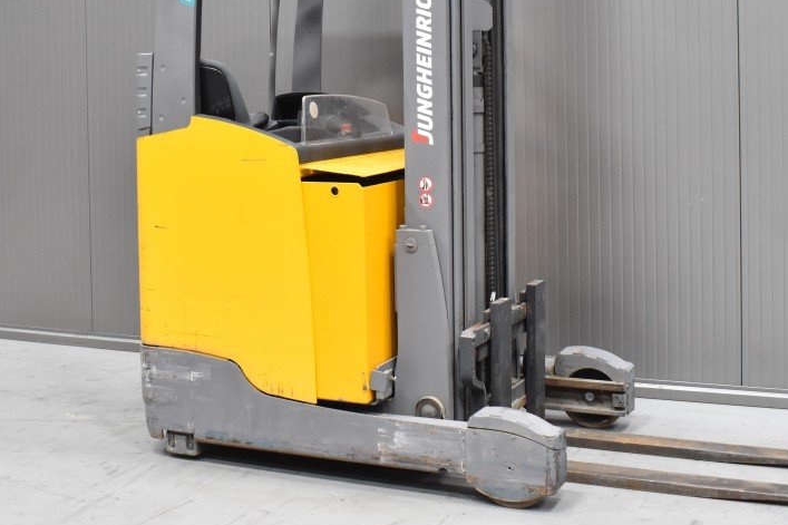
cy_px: 96
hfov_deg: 35.6
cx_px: 400
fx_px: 1225
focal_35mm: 56
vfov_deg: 23.8
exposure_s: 1/30
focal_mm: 22
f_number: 5
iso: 1600
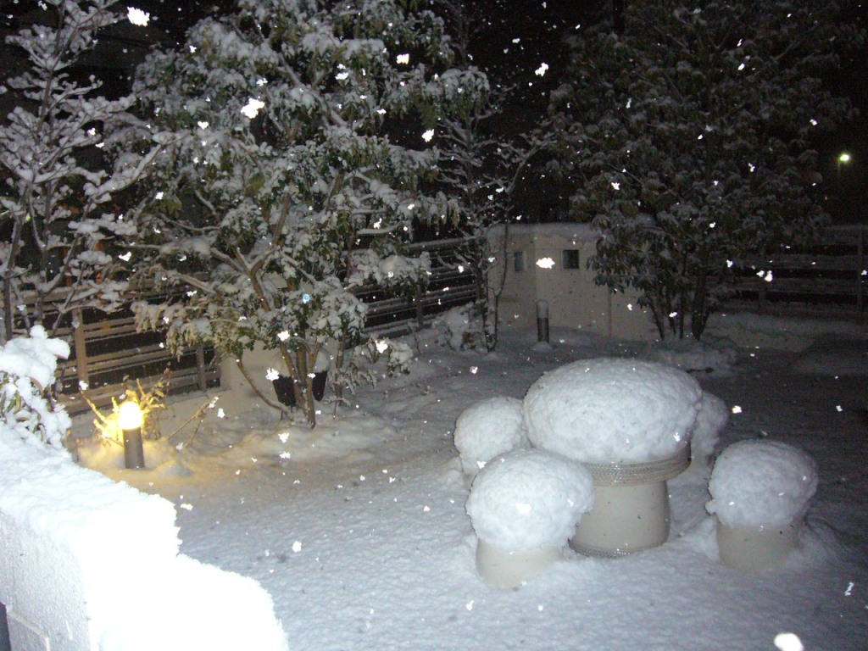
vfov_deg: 44.2
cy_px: 326
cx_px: 434
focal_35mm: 32
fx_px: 802
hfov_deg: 56.8
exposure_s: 1/30
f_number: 2.8
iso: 400
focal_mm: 4.6
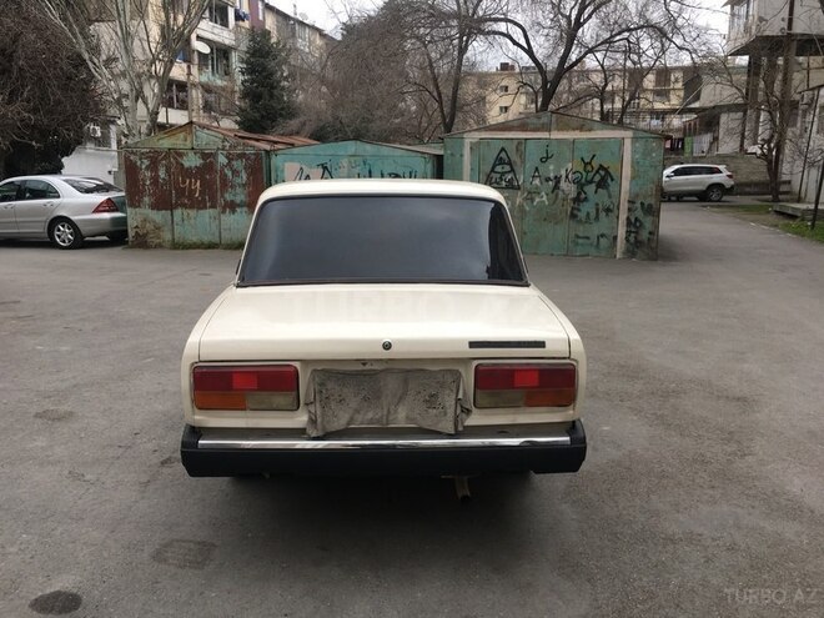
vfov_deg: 48.2
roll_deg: -0.5
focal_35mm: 29
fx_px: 690
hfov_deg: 61.7
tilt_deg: -11.2
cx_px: 412
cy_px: 309
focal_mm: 4.15
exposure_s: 1/100
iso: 25
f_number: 2.2
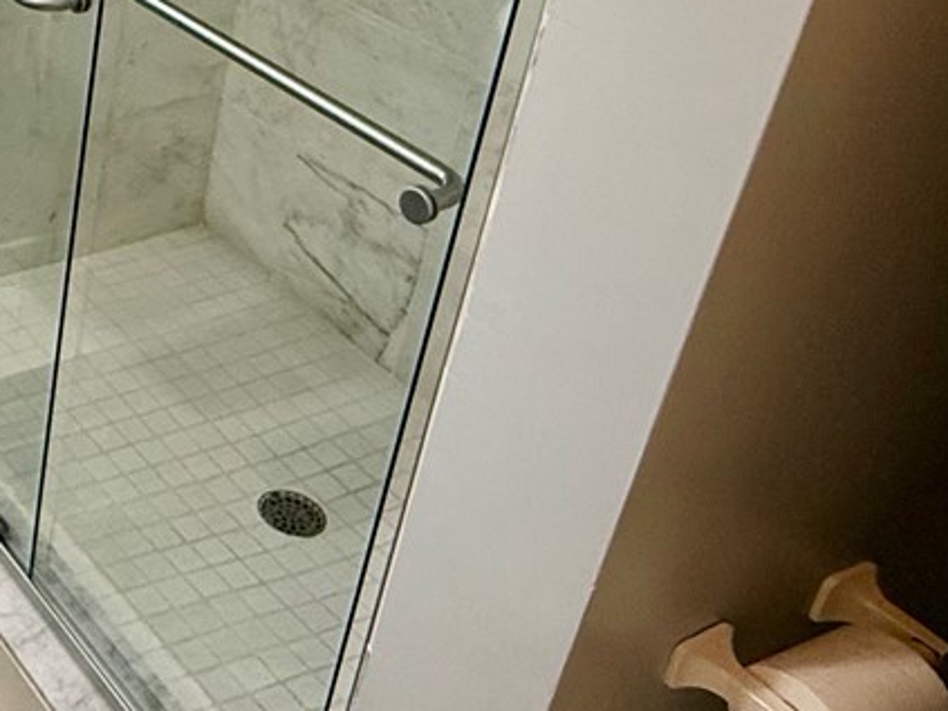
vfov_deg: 26.5
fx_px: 1451
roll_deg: +1.1
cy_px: 65
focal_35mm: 53
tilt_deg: -25.4
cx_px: -318
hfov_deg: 28.7
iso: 100
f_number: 2.2
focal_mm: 2.22
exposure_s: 1/120
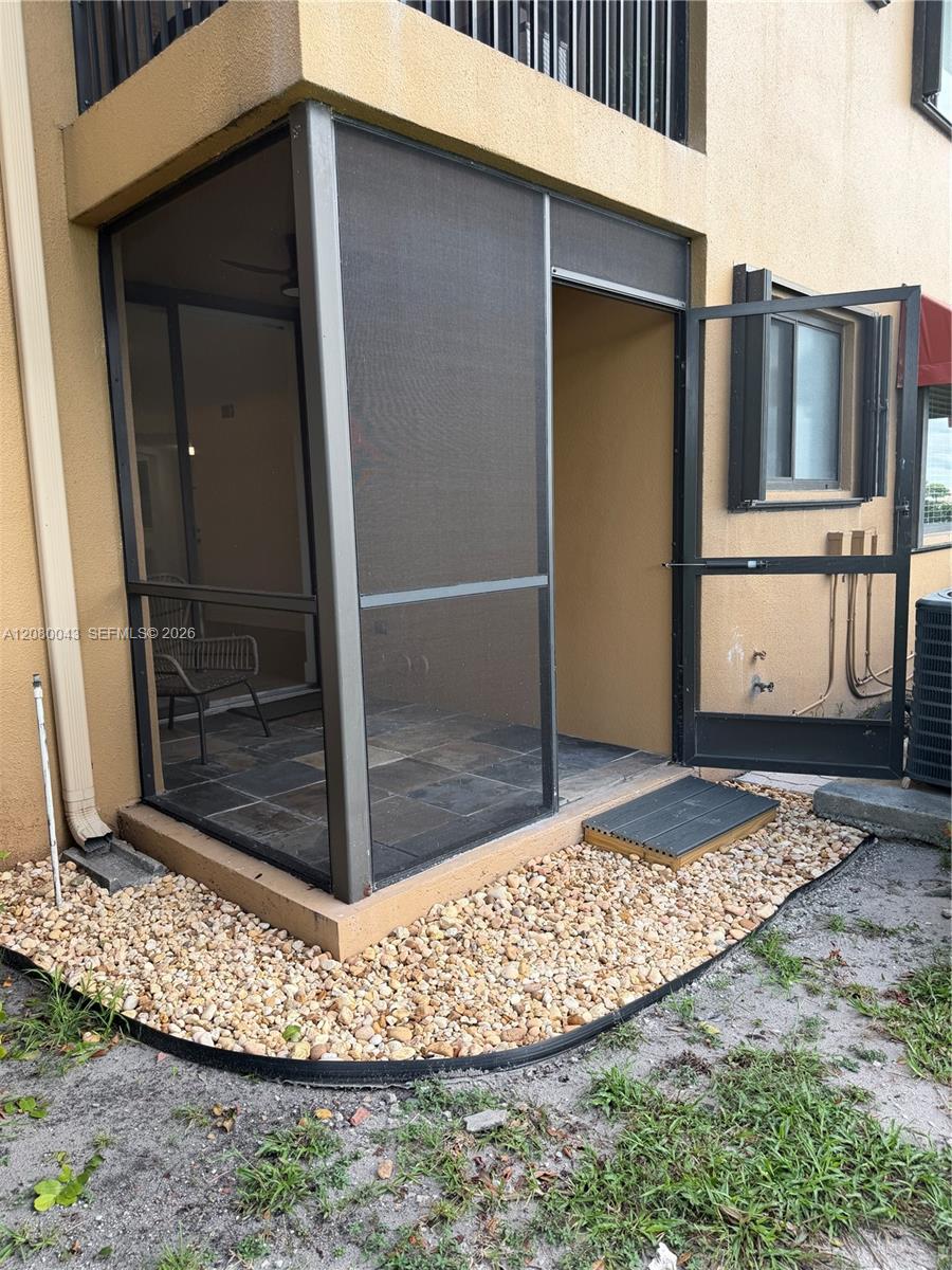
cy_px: 635
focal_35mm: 24
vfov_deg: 71.6
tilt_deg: -8.7
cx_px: 476
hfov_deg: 56.8
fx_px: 880
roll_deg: +1.5
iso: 80
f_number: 1.78
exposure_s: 1/510
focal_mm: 6.76
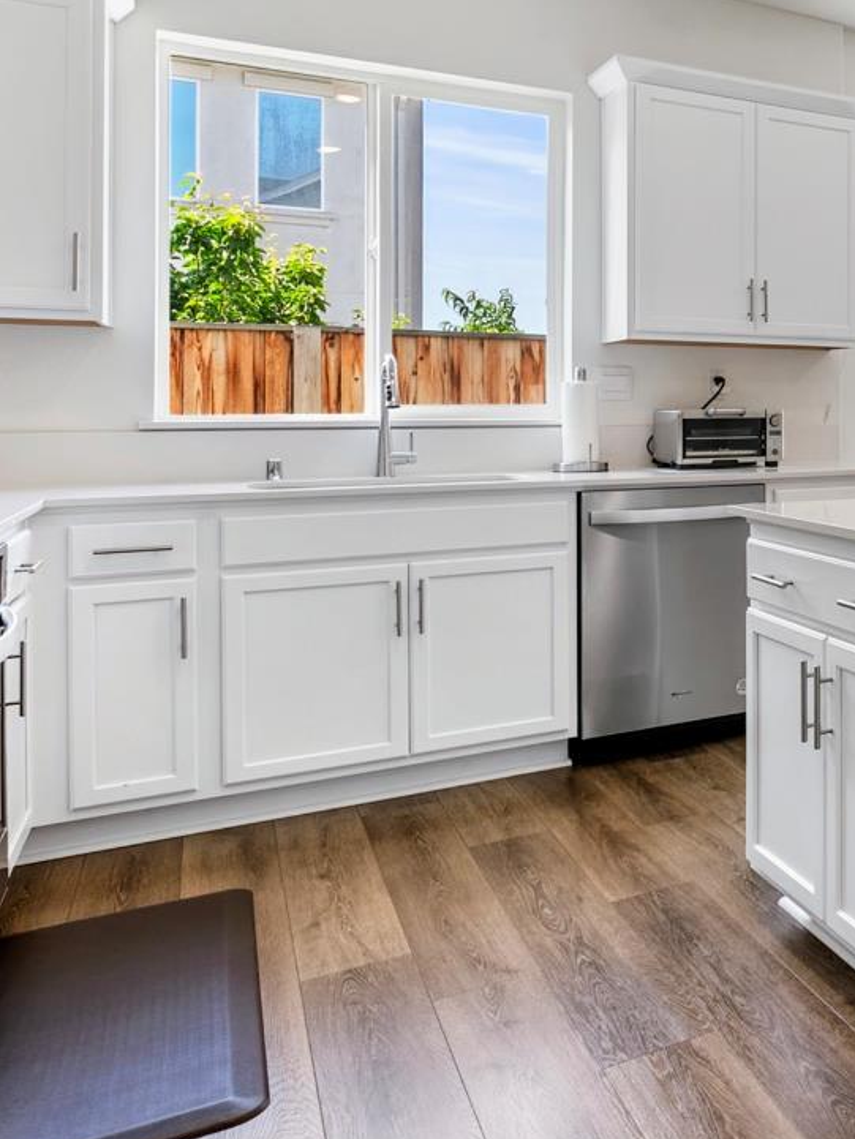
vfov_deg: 58.9
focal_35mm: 30
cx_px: 996
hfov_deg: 37.1
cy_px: 406
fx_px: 988
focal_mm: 10
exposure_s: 1/10
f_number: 8
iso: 250
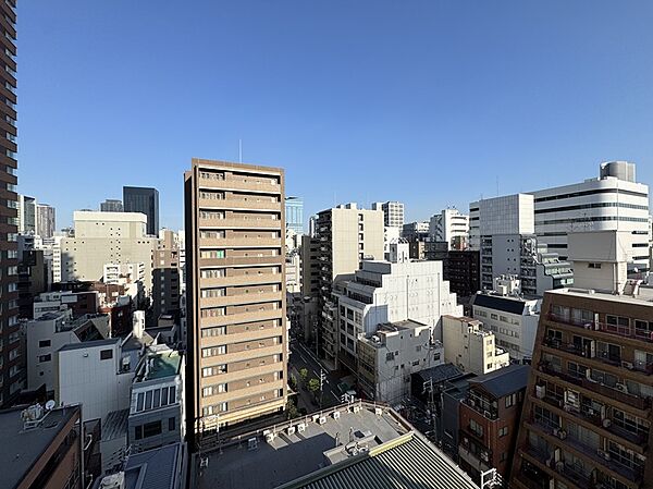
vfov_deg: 85.6
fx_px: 264
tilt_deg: +0.1
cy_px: 244
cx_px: 326
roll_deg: +1.2
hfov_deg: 102.1
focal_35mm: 14
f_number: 2.2
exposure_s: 1/1927
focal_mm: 2.22
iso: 50
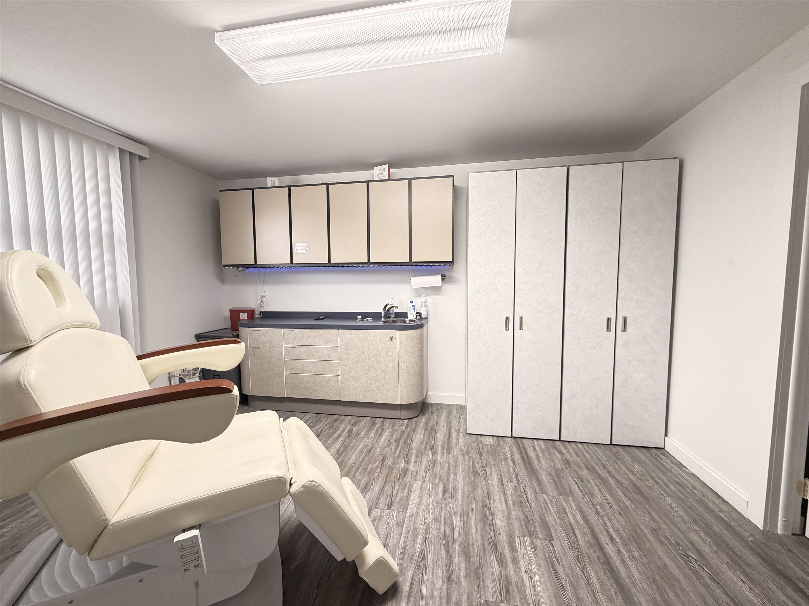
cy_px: 303
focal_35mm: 14
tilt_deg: -3.8
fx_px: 327
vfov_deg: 85.7
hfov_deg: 102.1
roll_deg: +0.7
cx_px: 404
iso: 320
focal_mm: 2.22
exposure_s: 1/59
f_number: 2.2
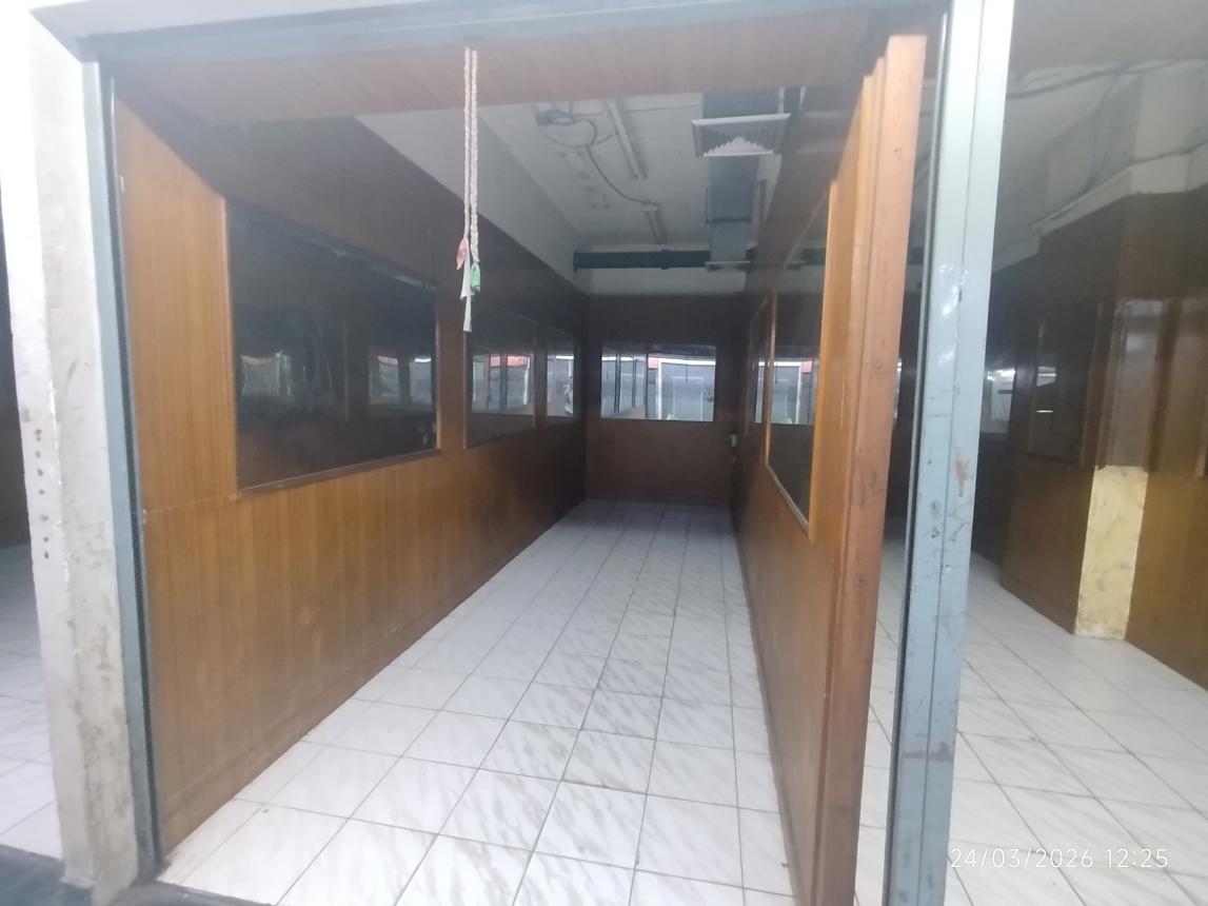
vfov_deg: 81.7
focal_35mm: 15
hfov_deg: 98.2
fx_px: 523
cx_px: 604
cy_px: 453
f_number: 2.2
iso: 500
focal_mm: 1.65
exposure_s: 1/17
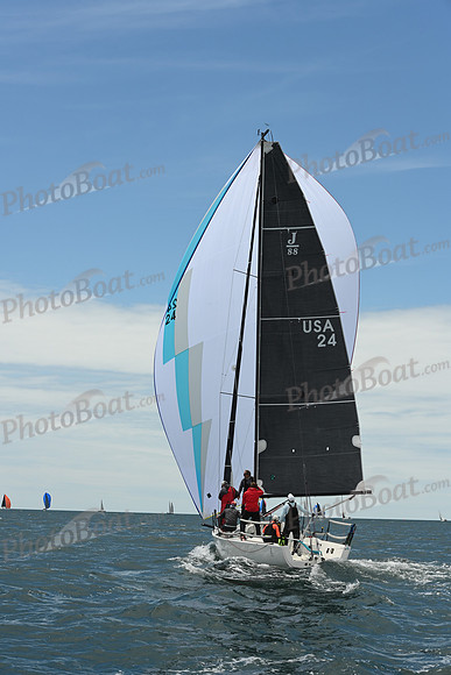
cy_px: 338
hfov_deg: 19.5
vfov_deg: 28.8
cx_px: 226
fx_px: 1315
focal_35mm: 70
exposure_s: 1/1000
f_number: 9
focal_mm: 70
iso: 320
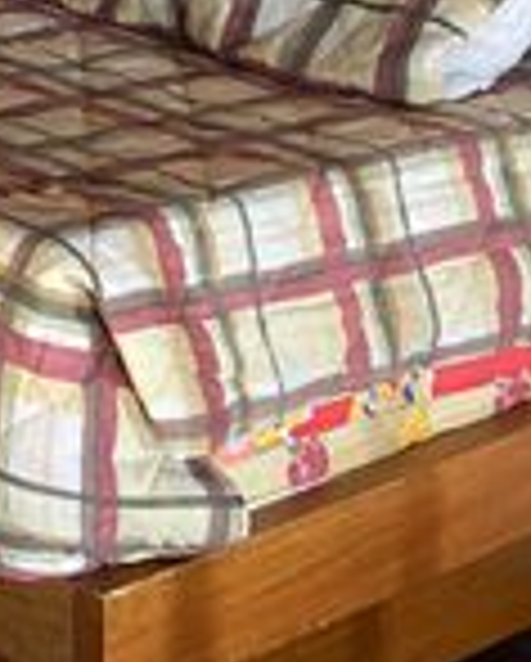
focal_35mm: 115
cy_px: -293
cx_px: -578
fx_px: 2254
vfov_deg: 15.5
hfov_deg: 11.8
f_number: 1.8
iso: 400
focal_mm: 4.25
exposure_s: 1/40
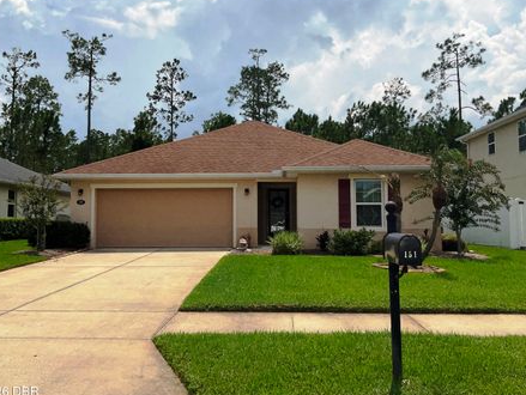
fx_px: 502
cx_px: 270
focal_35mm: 33
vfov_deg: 43.0
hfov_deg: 55.3
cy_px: 187
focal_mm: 3
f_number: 1.8
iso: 16
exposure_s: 1/4065
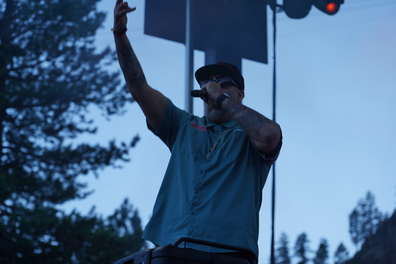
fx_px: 1155
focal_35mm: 105
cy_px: 132
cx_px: 198
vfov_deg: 13.0
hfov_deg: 19.5
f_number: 5
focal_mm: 105
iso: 100
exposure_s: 1/200
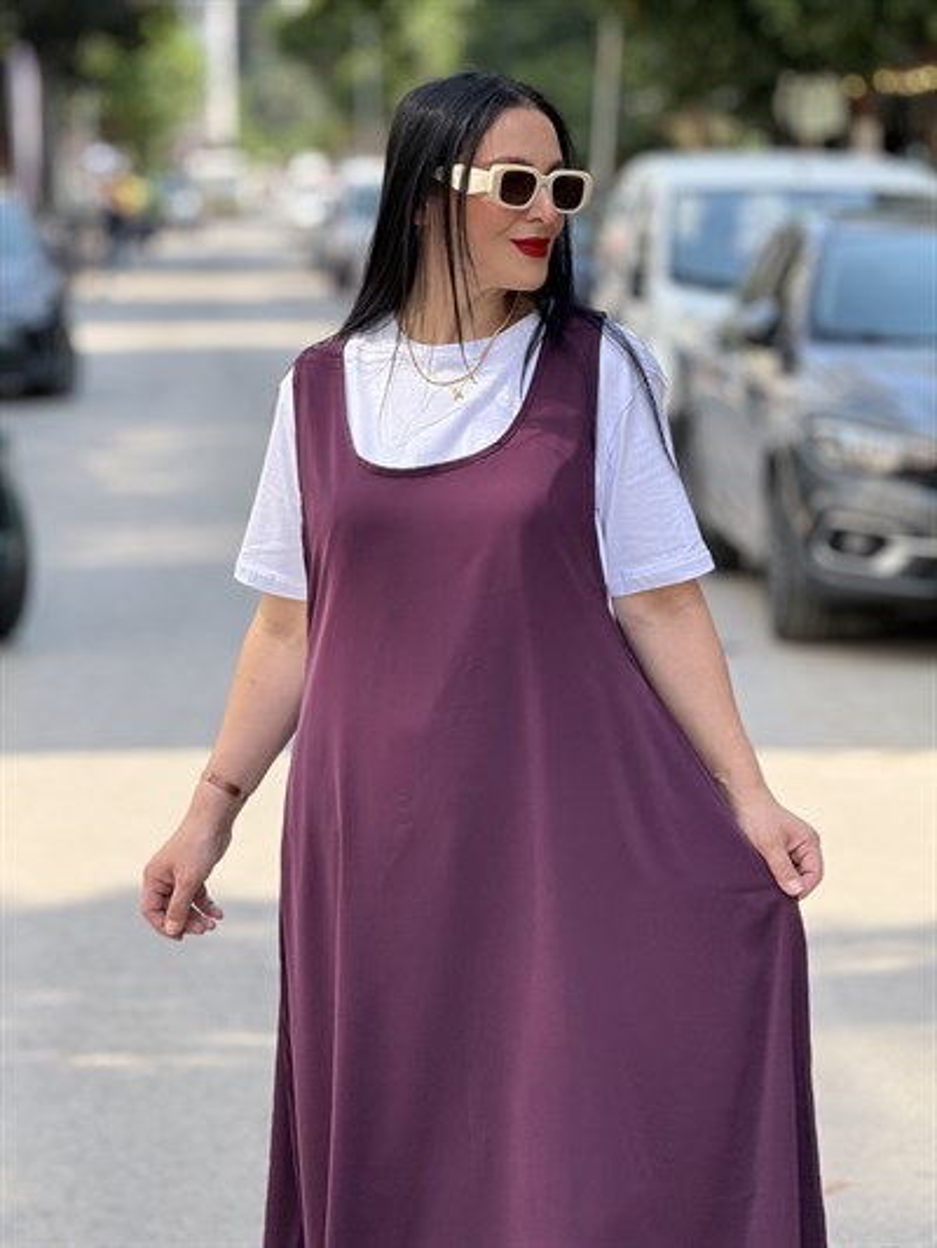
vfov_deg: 16.4
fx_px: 4329
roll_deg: +0.4
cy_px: 624
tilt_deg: -5.1
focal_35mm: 120
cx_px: 468
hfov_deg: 12.4
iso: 64
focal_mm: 15.66
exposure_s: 1/453
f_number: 2.8
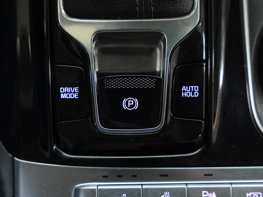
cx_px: 128
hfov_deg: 30.7
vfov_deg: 23.3
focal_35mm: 63
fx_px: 479
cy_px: 103
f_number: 3.5
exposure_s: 1/50
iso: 1000
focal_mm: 51.6
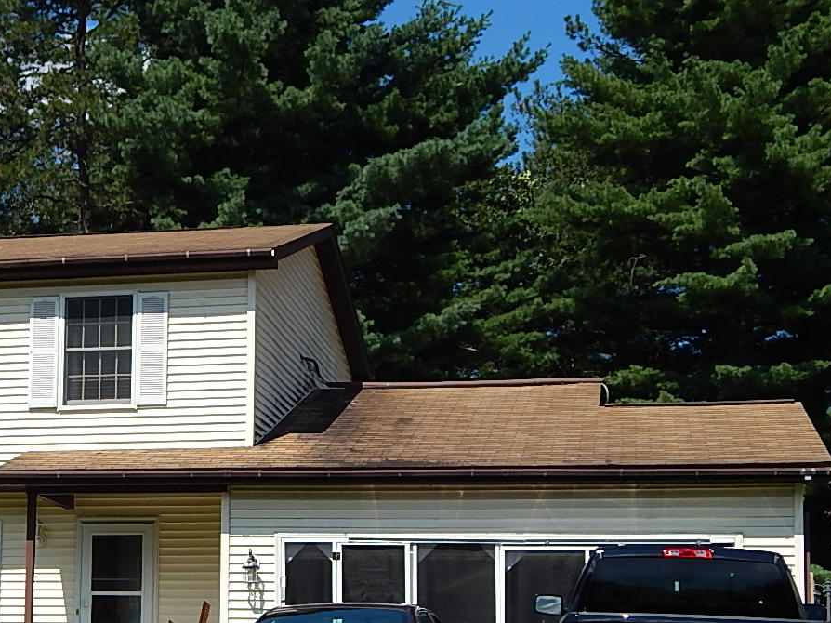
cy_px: 468
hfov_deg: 25.0
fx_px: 1848
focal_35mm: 77
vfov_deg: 19.0
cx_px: 189
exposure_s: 1/400
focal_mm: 7.7
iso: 125
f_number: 7.1
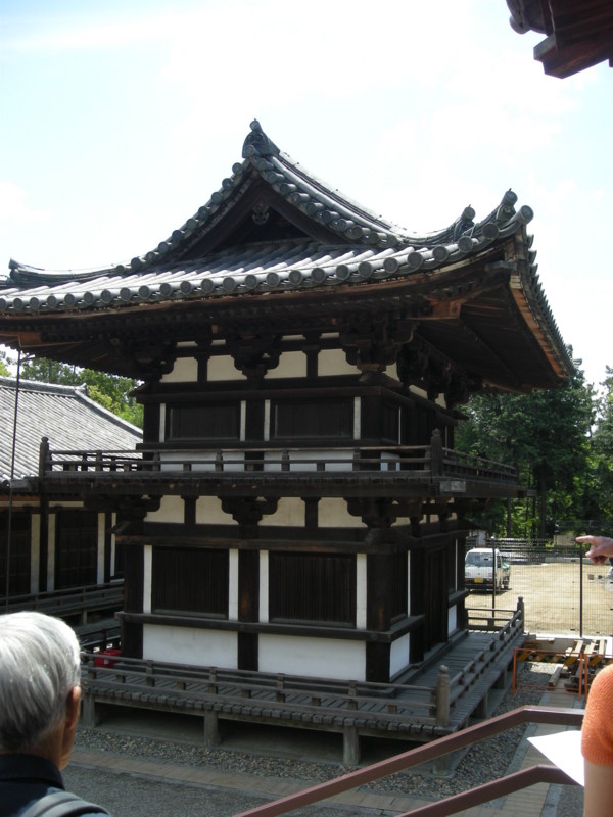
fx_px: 826
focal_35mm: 35
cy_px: 408
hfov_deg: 40.7
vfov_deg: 52.6
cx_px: 306
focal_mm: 5.7
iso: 50
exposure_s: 1/127
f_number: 5.7
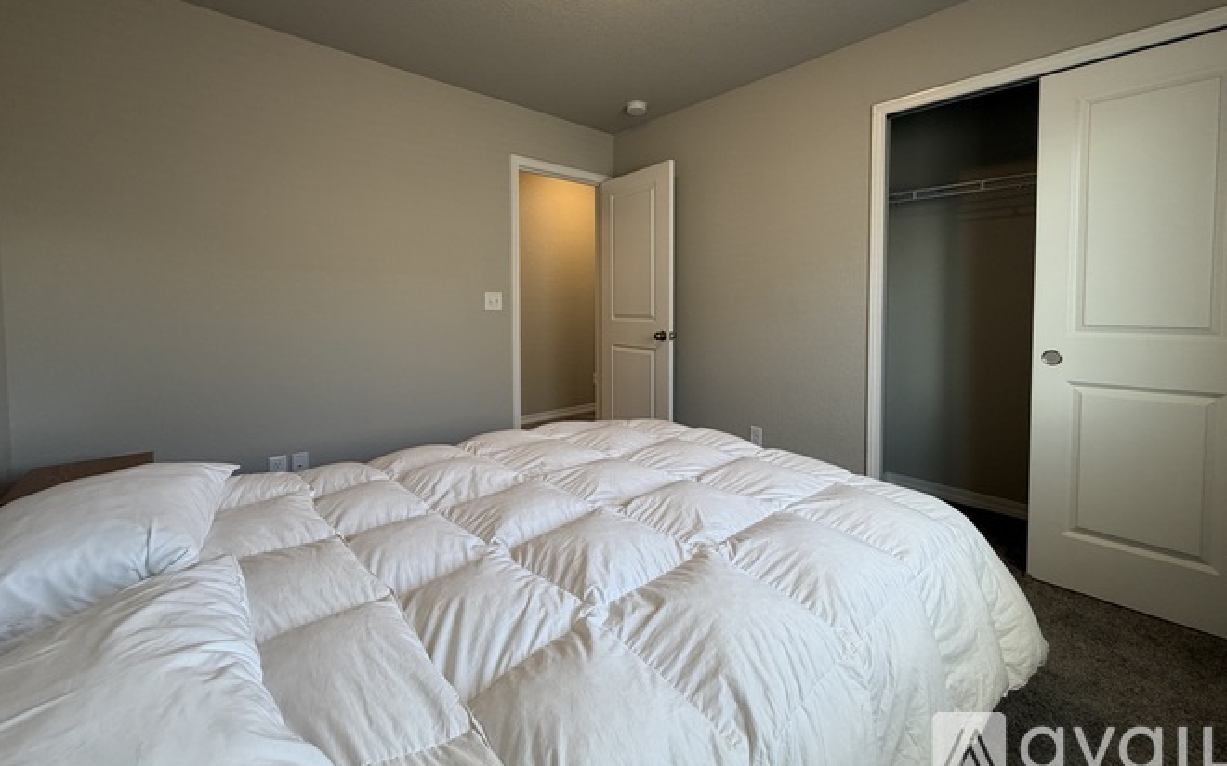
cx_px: 613
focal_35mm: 15
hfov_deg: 101.5
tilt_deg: -0.9
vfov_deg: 74.2
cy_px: 322
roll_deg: +0.4
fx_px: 501
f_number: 2.2
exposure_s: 1/120
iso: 125
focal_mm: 2.22
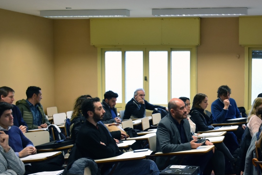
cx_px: 227
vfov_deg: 21.9
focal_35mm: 62
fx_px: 451
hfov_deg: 31.1
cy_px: 98
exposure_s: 1/60
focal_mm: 22
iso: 800
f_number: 4
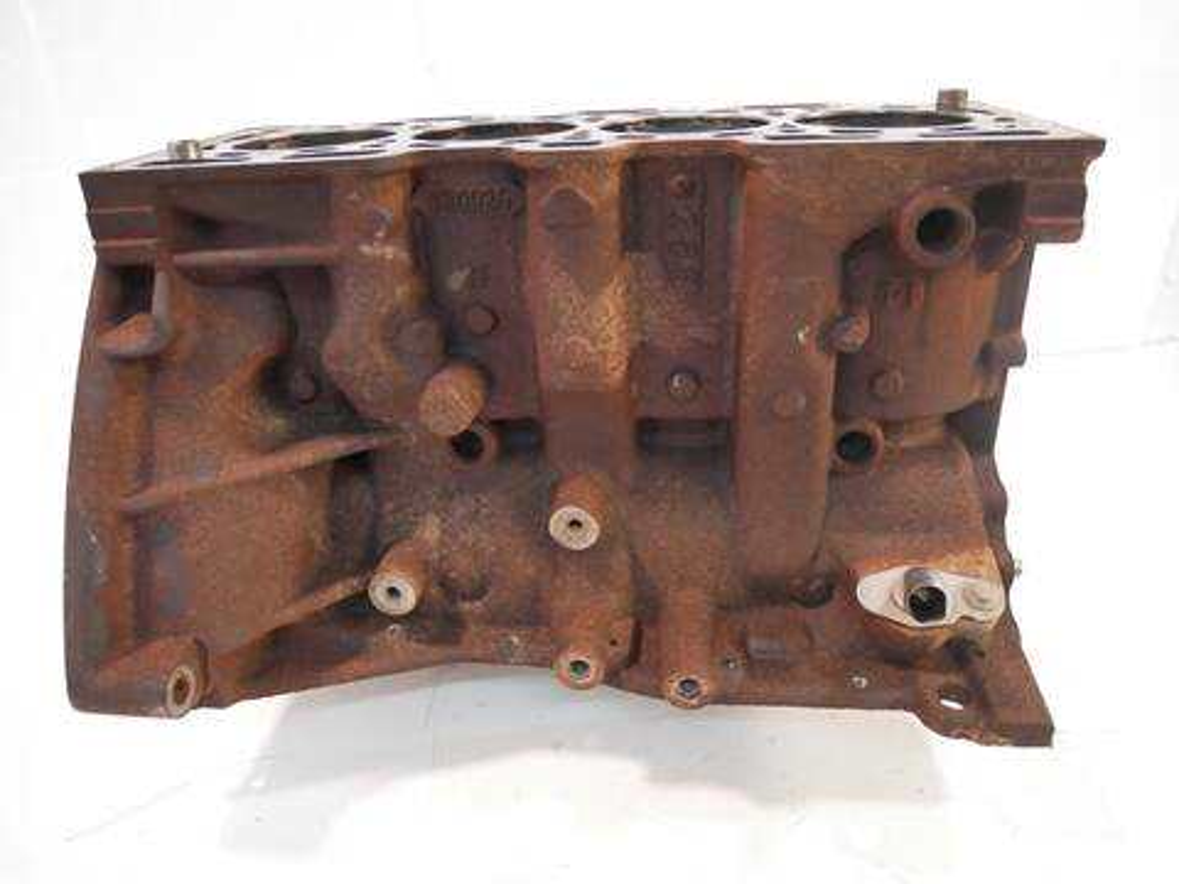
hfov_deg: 71.6
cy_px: 442
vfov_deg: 56.8
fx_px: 817
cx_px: 590
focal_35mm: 24
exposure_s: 1/60
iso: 1250
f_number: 3.5
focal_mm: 12
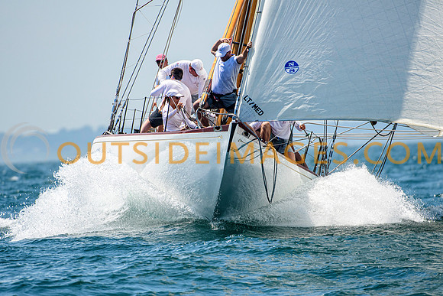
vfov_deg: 2.3
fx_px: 7385
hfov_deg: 3.4
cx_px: 222
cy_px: 148
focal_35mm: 600
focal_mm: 400
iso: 400
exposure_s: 1/3200
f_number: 5
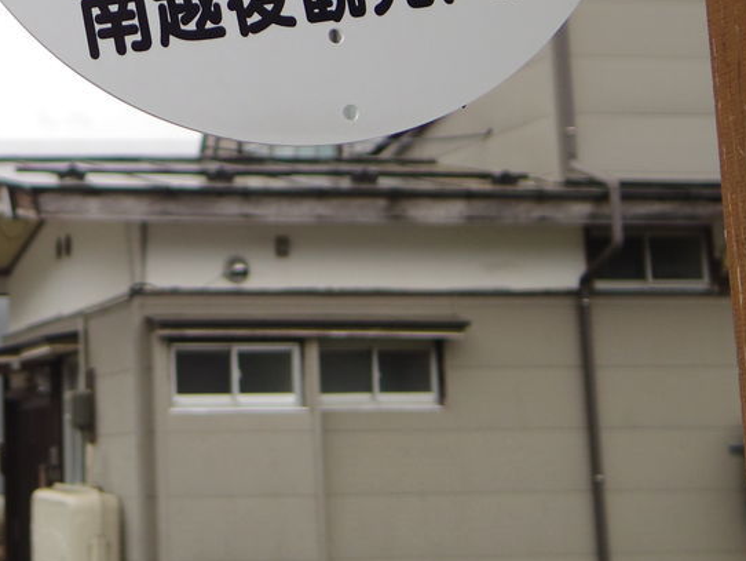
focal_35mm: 104
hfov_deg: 18.4
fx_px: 2242
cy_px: -14
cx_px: 6
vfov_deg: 14.0
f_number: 1.9
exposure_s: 1/1250
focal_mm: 8.5
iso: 125
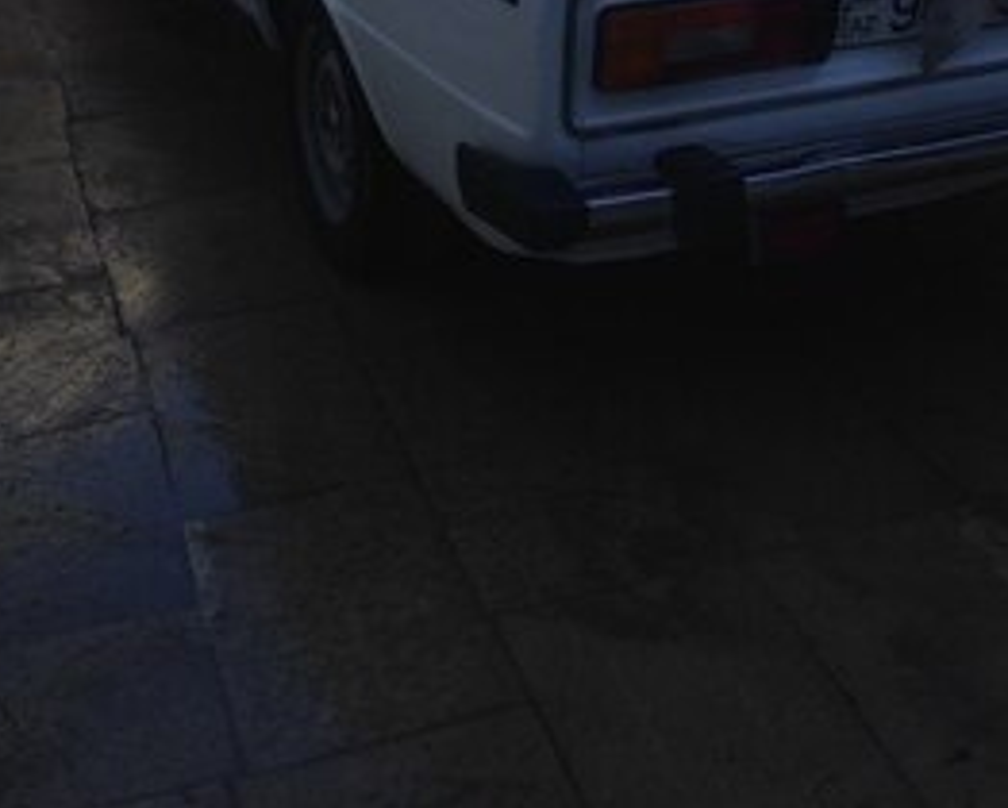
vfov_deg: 23.3
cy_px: -104
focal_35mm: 61
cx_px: 592
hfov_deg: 30.9
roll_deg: +2.8
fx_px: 1821
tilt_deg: -12.6
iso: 50
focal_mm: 4.12
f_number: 2.4
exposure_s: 1/531
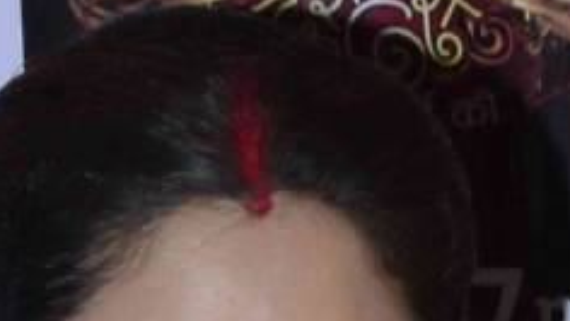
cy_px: 1098
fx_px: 4031
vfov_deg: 4.3
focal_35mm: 267
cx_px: 848
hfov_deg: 7.9
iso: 400
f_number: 10
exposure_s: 1/160
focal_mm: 25
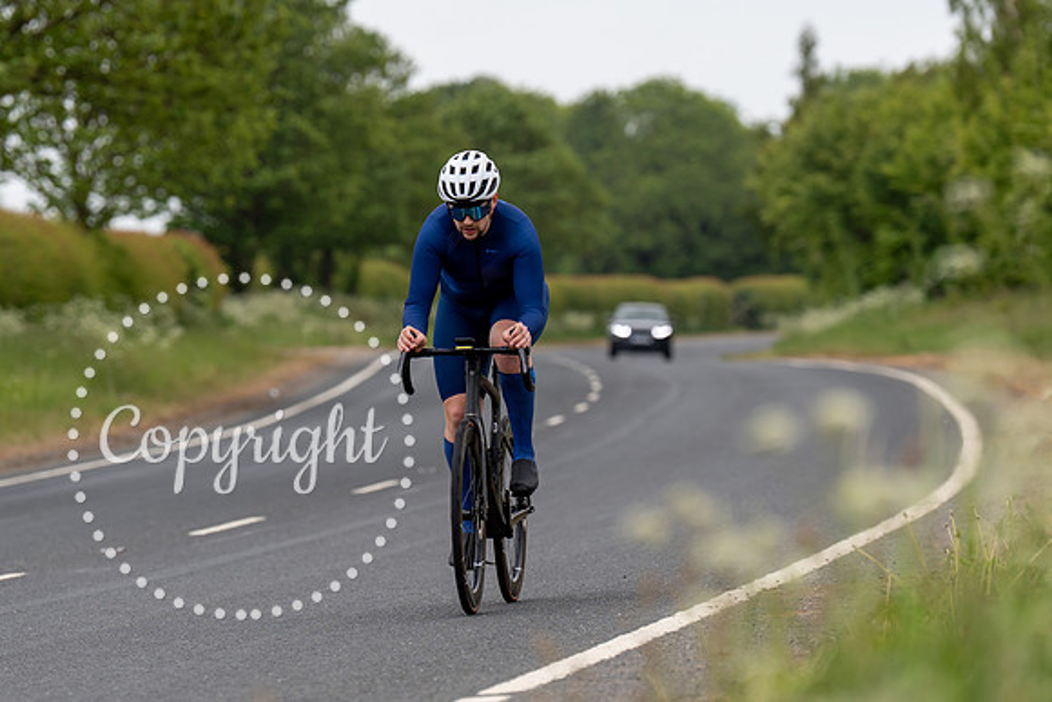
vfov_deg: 6.2
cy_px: 321
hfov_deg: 9.2
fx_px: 6527
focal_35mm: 223
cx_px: 499
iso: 160
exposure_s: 1/1250
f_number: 3.2
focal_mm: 142
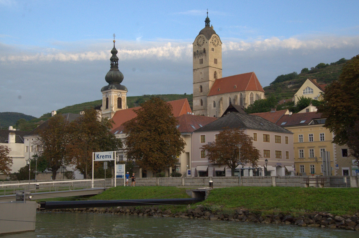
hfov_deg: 37.9
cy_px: 119
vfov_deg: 25.6
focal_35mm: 52
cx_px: 180
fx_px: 522
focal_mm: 35
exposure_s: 1/500
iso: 3200
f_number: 11
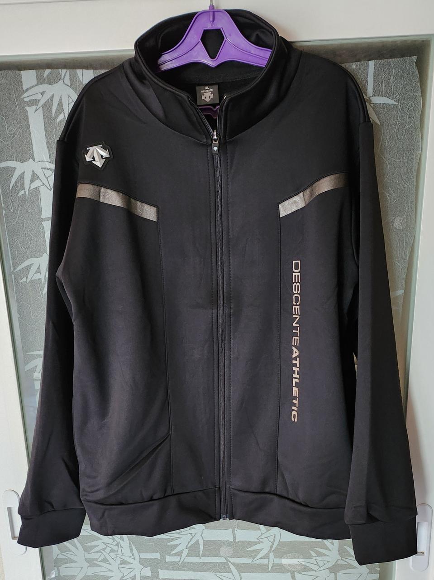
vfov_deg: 71.6
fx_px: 401
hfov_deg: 56.8
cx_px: 217
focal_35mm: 24
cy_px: 290
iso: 500
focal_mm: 5
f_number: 1.8
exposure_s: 1/40
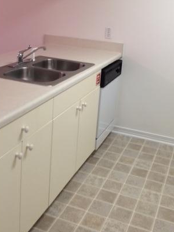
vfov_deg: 39.3
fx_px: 322
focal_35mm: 48
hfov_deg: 30.3
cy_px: 82
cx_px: 86
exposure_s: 1/30
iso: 50
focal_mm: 4.12
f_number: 2.2
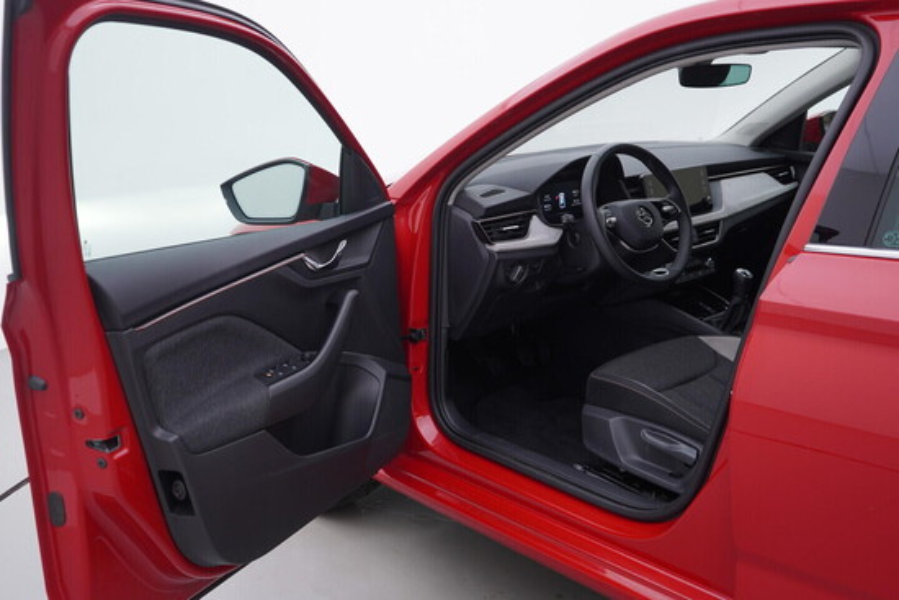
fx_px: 899
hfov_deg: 53.1
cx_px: 450
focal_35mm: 36
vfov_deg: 36.9
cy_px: 300
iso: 125
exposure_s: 1/50
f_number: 3.2
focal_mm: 24
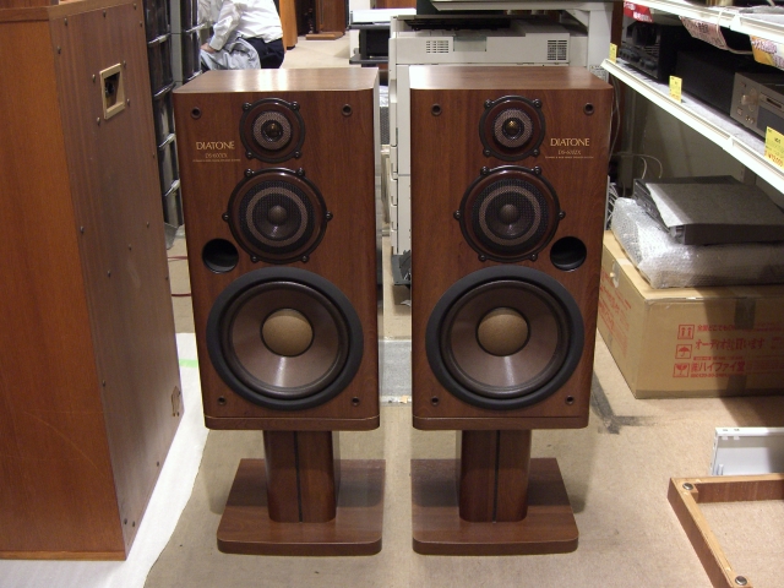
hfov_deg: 49.0
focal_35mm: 38
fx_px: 861
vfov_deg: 37.7
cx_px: 392
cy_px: 294
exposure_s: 1/15
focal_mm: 7.9
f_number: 2.8
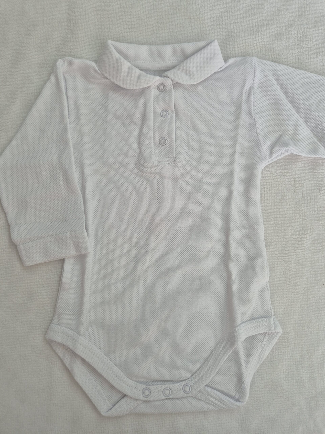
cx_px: 162
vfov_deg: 73.9
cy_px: 217
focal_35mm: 23
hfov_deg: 58.9
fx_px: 288
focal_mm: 5.4
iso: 80
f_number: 1.8
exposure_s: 1/100
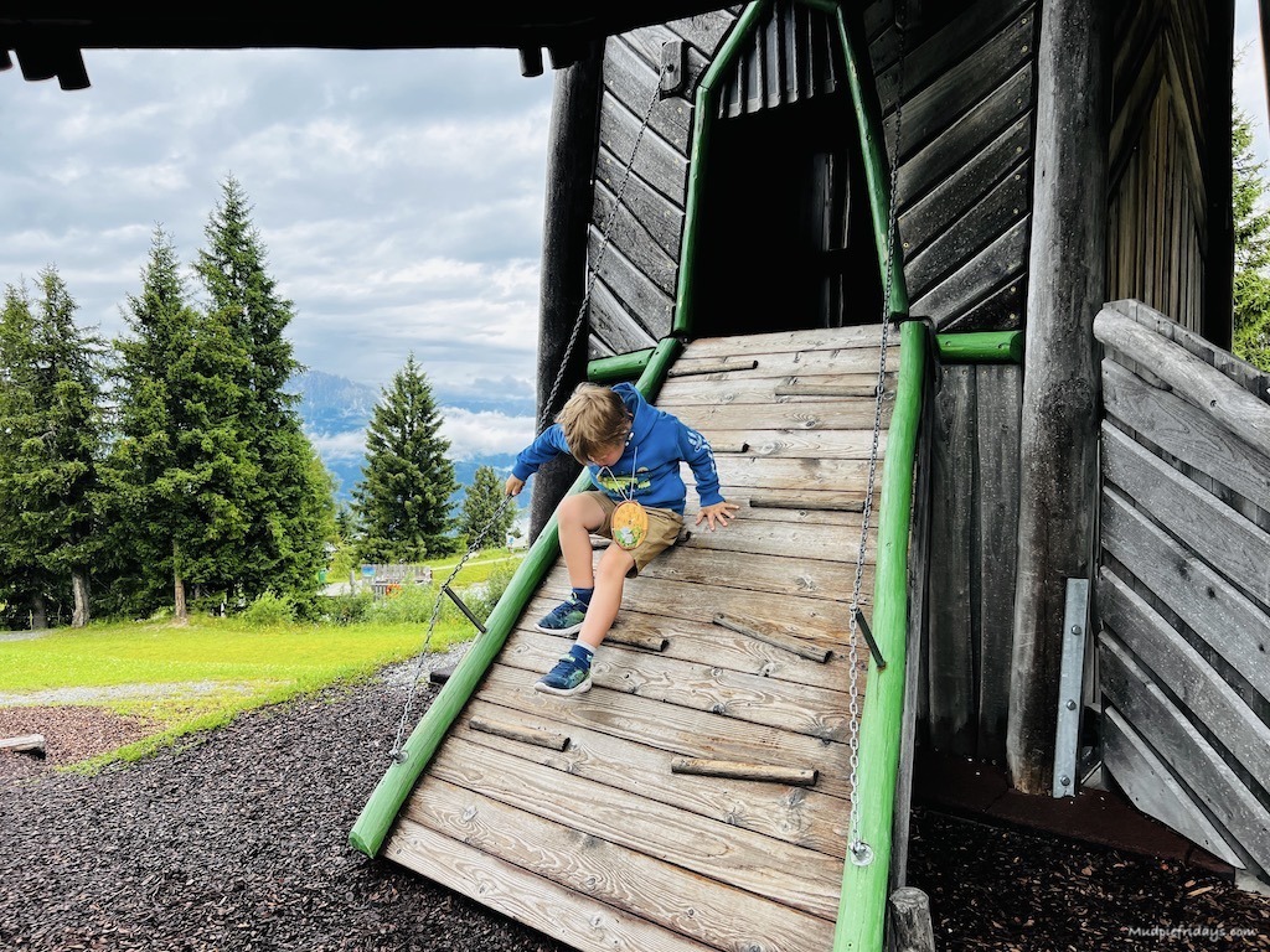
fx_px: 954
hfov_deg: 67.3
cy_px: 476
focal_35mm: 26
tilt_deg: -4.6
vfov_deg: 53.1
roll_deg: +1.0
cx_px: 635
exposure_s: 1/1196
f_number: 1.5
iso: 50
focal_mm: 5.7
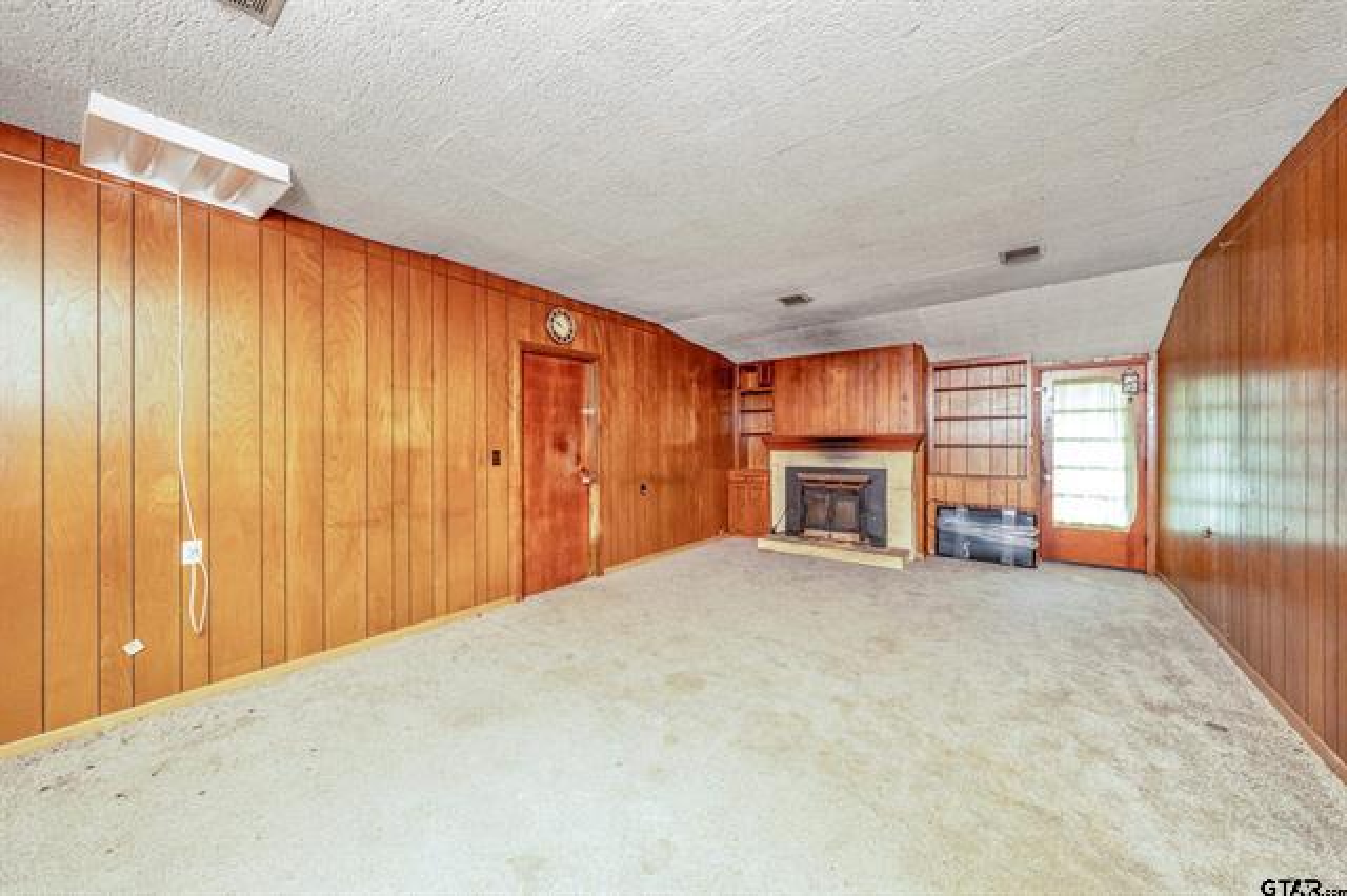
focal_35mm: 13
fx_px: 486
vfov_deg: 85.4
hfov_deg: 108.4
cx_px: 674
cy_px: 448
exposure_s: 1/15
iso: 3200
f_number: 8
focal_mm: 13
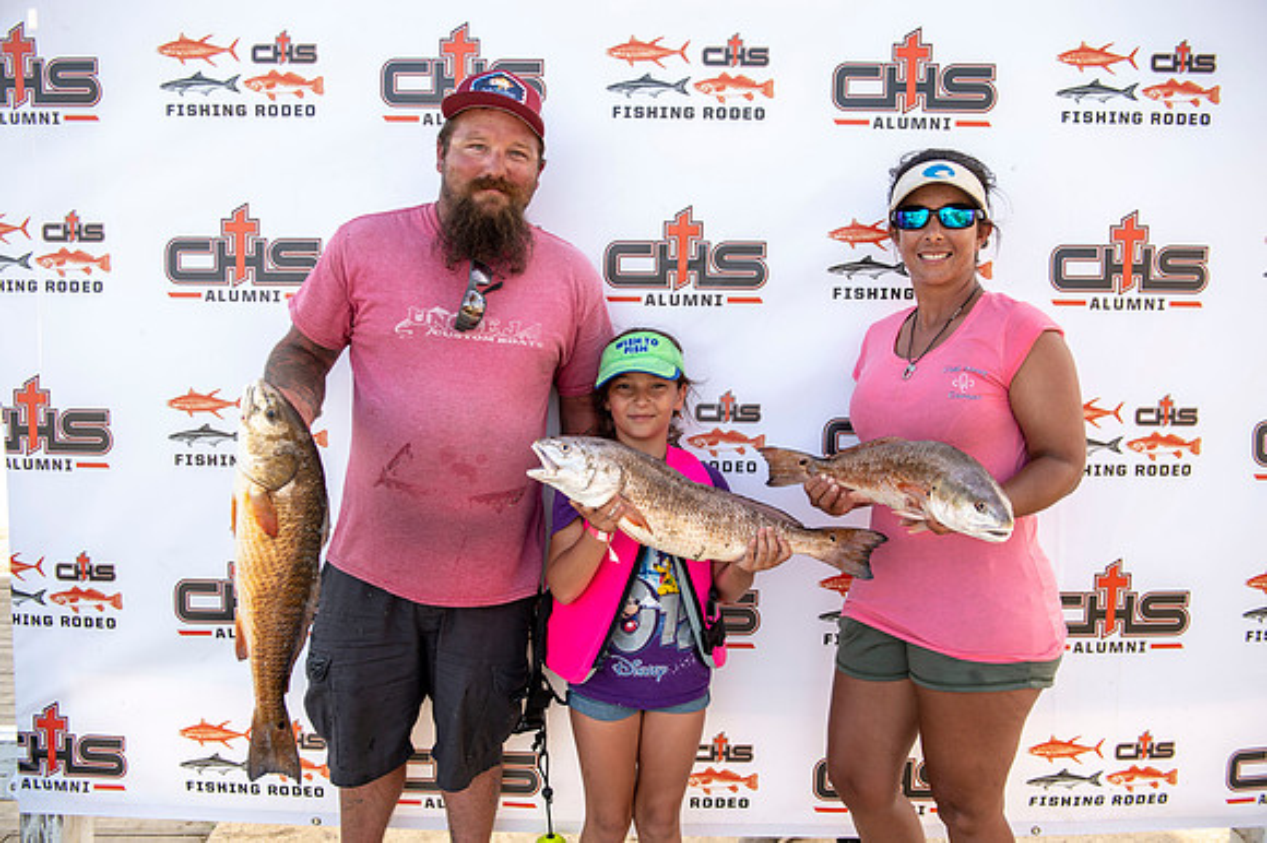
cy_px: 422
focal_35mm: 32
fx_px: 1126
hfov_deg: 58.7
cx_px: 634
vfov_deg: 41.1
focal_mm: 32
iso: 50
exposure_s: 1/160
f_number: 4
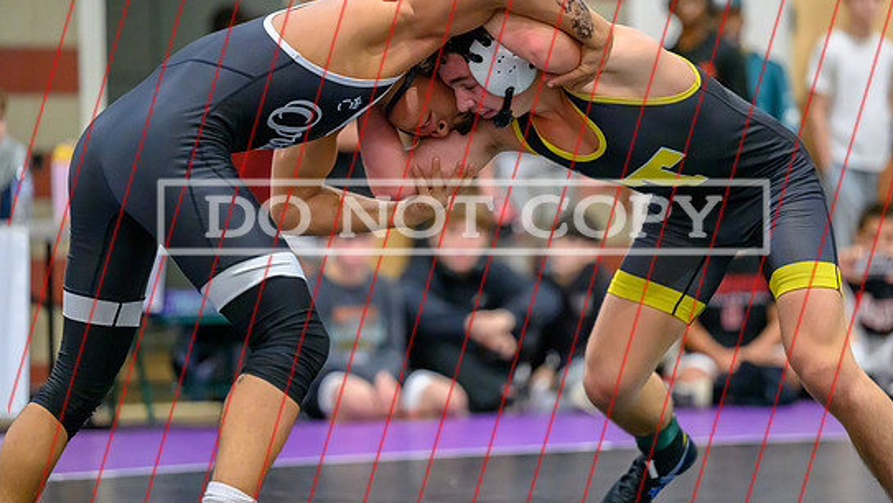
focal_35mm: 178
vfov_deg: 6.8
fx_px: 4215
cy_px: 220
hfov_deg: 12.1
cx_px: 449
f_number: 2.8
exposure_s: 1/640
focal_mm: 150
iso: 8000
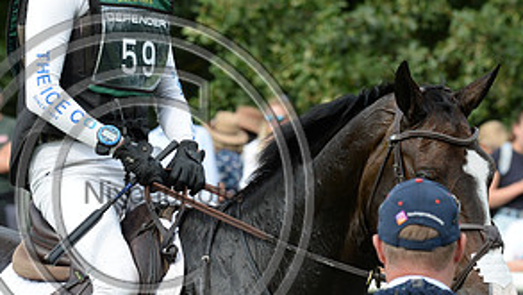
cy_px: 170
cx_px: 111
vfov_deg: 2.4
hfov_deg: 4.3
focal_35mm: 498
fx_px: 6908
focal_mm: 240
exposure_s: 1/1000
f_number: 8
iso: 1250
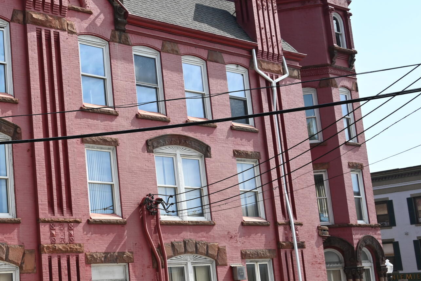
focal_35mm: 56
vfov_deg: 24.1
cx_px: -33
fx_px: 655
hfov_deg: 31.9
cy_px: 181
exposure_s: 1/200
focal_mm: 24
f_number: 9
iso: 100
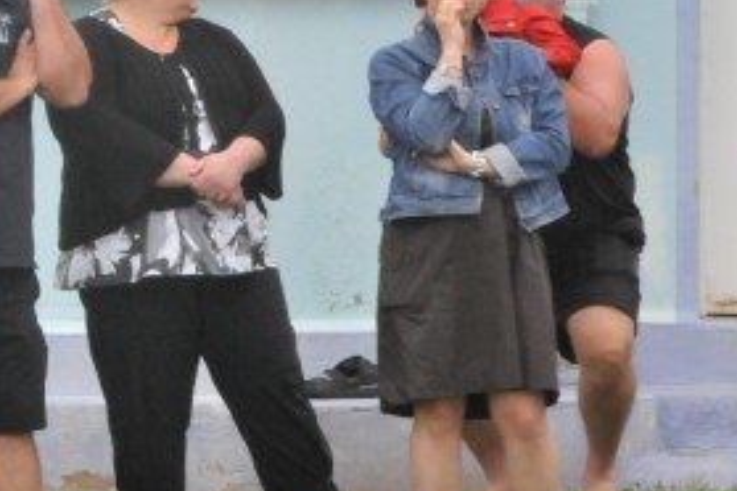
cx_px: -135
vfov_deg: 1.8
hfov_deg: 2.7
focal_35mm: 752
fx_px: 15394
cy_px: 38
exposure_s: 1/250
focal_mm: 200
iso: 3200
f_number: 25
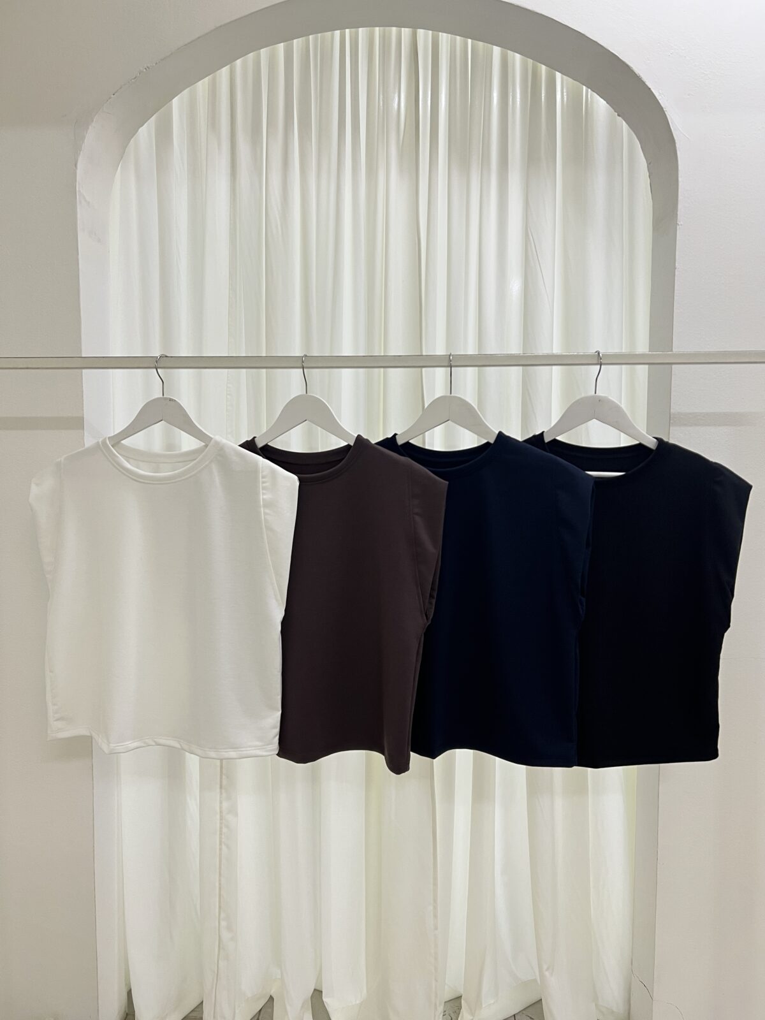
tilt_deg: -3.5
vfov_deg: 67.3
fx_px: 766
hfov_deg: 53.1
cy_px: 510
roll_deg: +0.8
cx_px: 382
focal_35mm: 26
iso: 100
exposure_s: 1/50
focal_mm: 5.7
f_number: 1.5
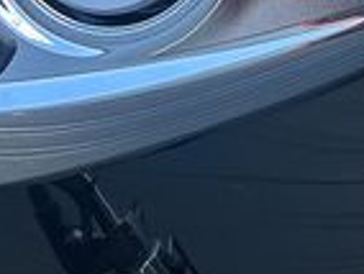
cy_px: -164
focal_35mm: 117
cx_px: 464
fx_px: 1232
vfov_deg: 12.0
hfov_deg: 16.0
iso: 40
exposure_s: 1/246
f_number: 1.5
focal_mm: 5.7
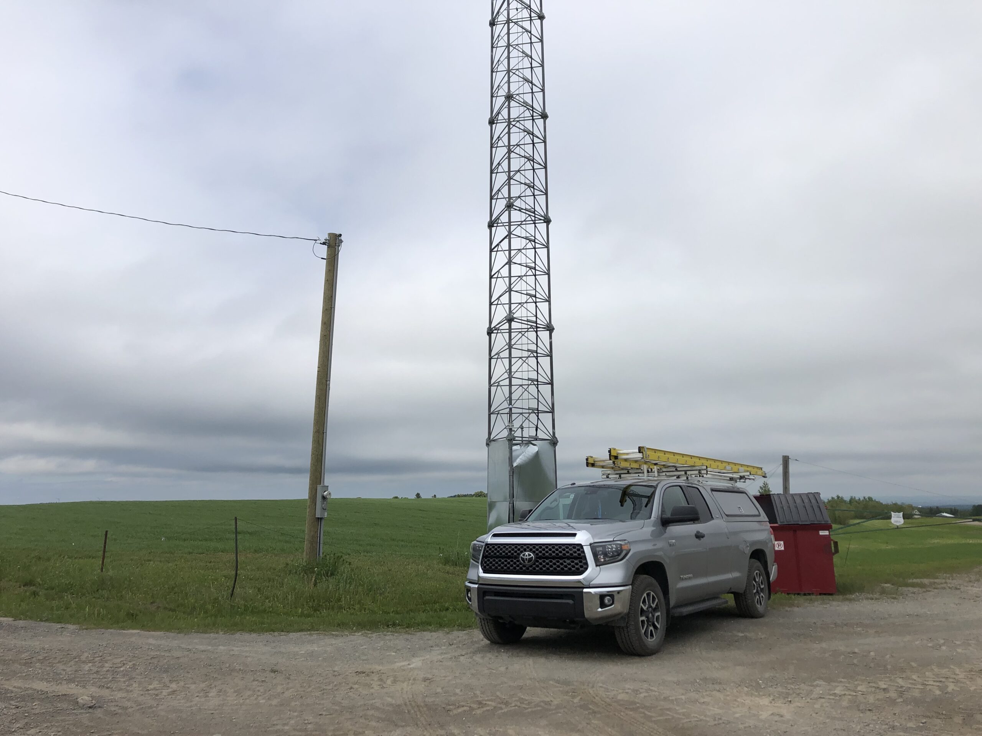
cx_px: 491
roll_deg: -0.3
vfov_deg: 49.7
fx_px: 794
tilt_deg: +10.7
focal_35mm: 28
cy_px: 368
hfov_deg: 63.4
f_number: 1.8
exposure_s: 1/4367
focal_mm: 4
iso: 20
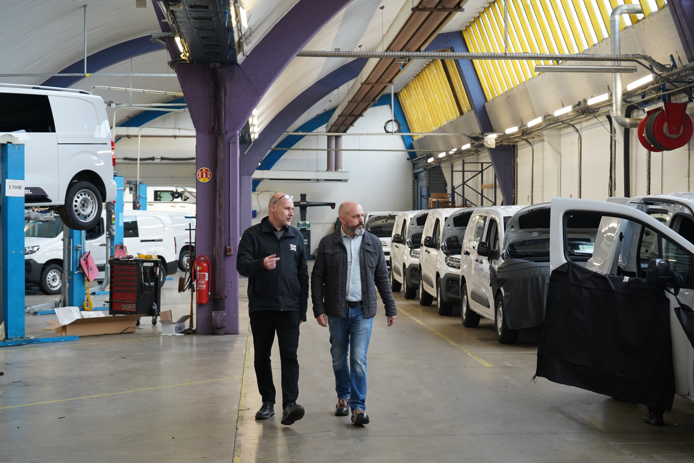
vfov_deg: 19.5
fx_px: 1349
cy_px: 232
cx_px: 347
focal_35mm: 70
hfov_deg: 28.8
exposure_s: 1/100
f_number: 5.6
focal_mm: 70
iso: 1600
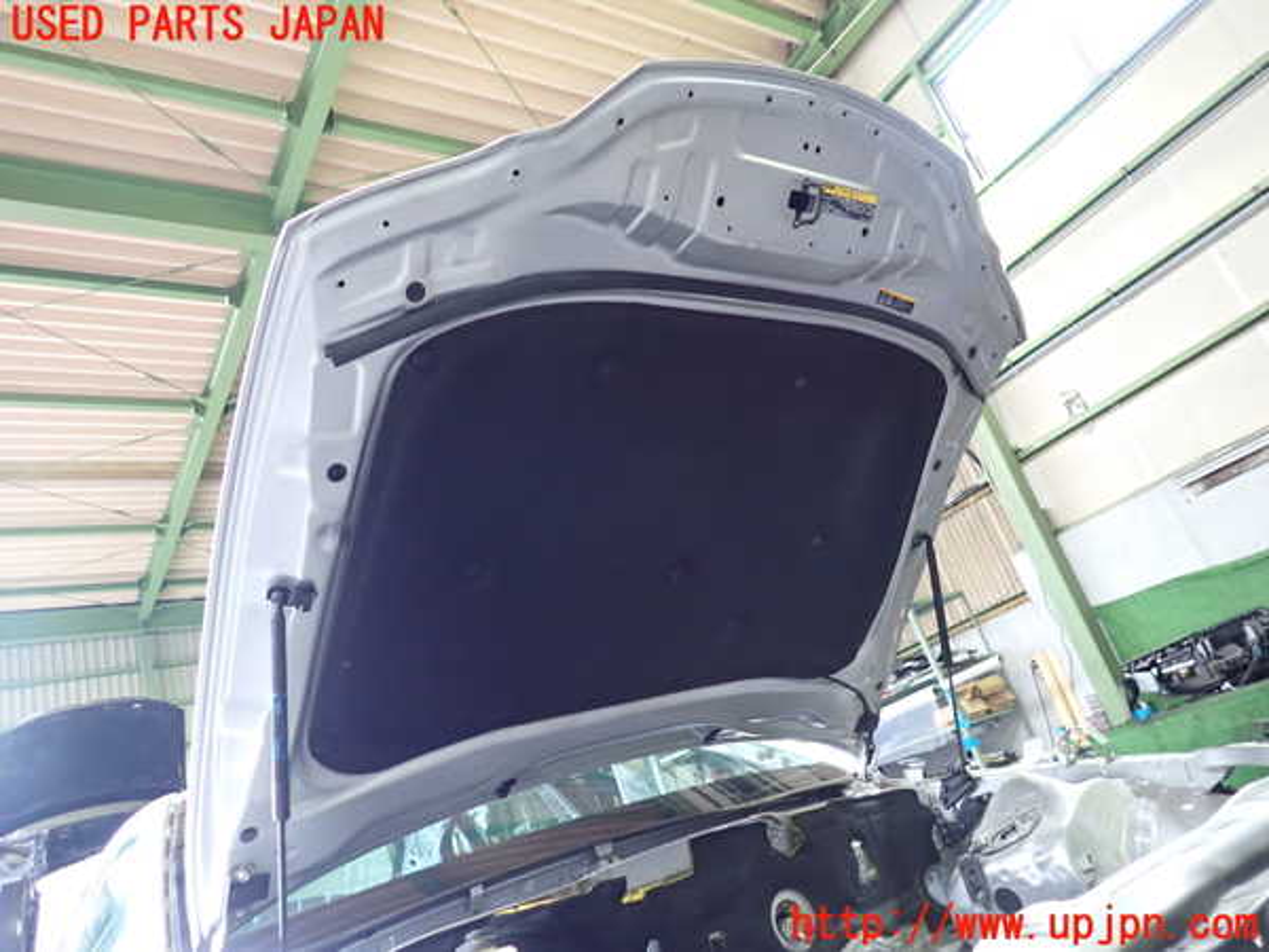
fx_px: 916
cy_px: 476
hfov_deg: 69.4
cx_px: 634
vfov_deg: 54.9
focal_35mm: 25
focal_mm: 4.5
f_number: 2
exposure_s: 1/30
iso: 500
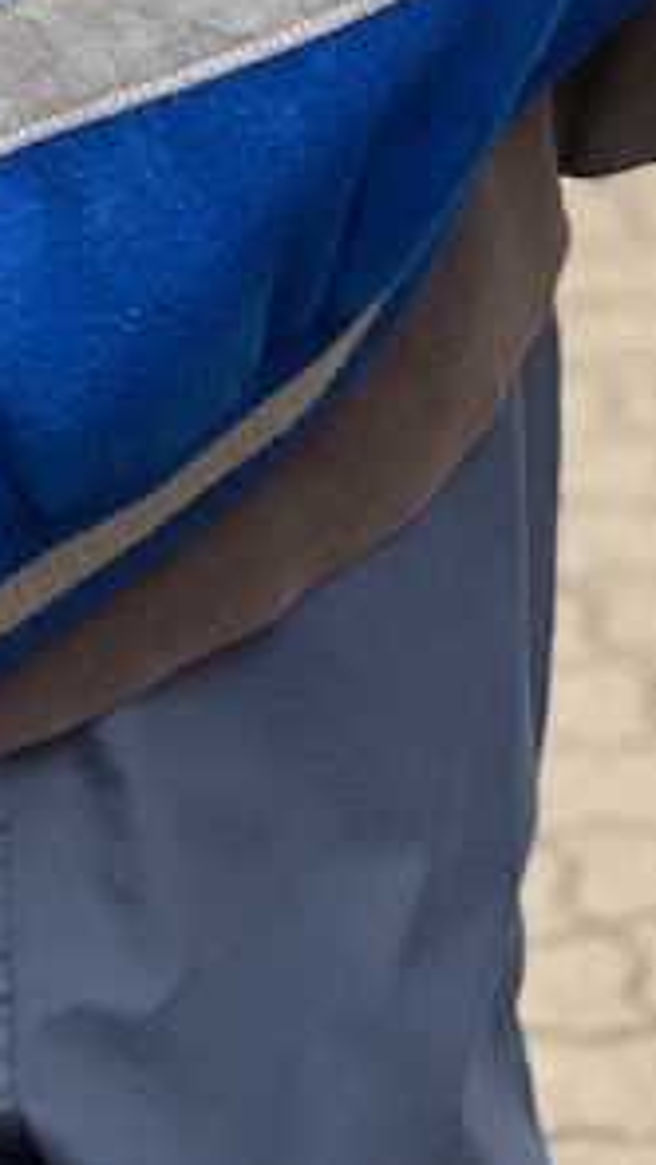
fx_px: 7605
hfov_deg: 4.9
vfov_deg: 8.4
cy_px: -1054
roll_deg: +0.7
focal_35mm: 246
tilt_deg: -7.1
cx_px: -202
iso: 64
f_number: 2
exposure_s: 1/100
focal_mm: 6
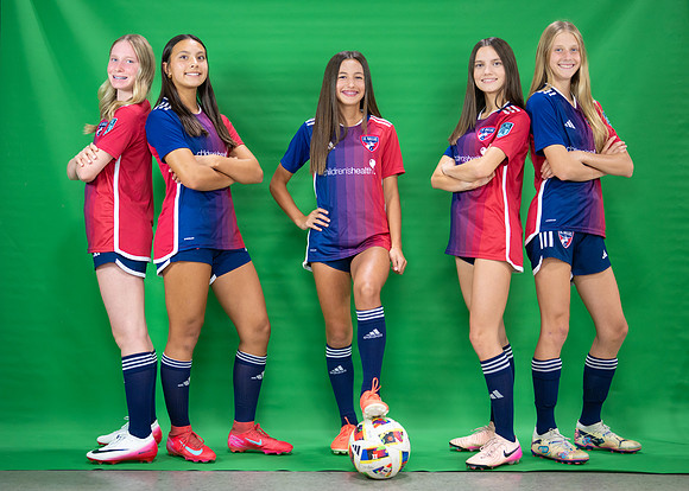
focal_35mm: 61
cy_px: 224
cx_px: 336
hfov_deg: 32.4
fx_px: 1187
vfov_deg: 23.4
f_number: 1.2
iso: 400
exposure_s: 1/500
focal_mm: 50
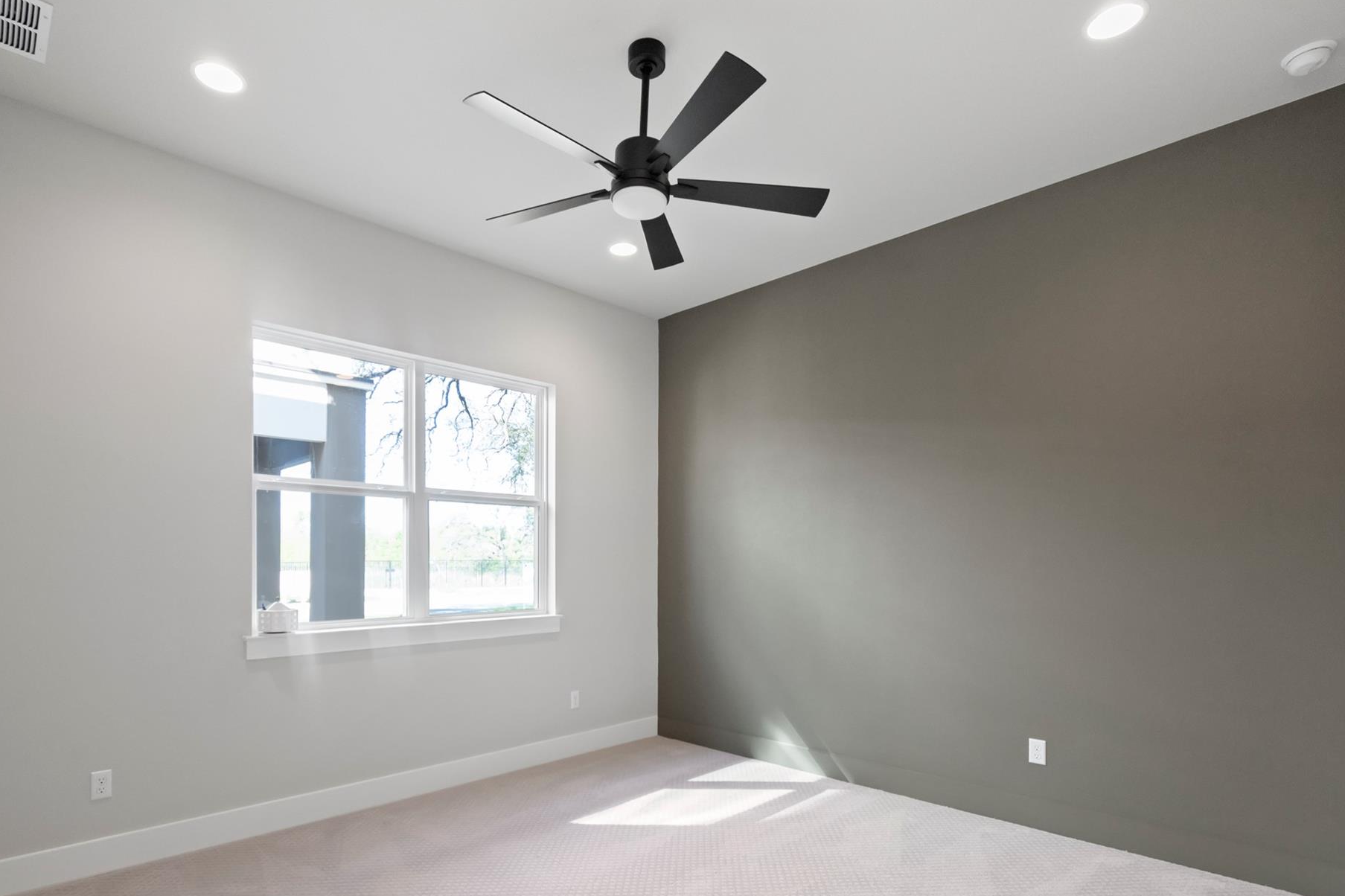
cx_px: 613
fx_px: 635
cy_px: 480
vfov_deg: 70.3
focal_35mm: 17
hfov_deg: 93.0
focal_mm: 10
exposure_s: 1/80
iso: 400
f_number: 4.5
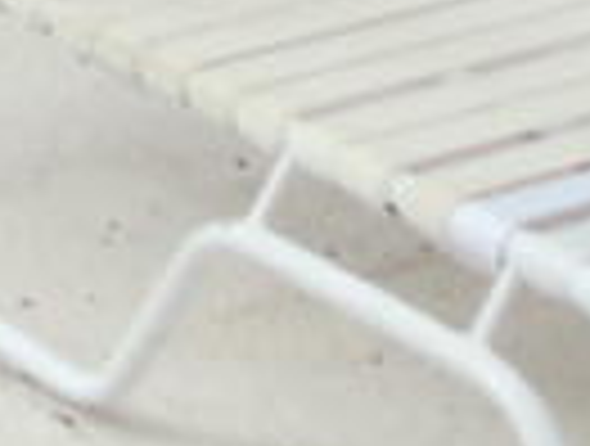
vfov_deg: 4.1
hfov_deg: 5.5
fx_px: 5862
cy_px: -1261
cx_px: -950
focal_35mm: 343
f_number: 7.1
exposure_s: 1/320
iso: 100
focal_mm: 6
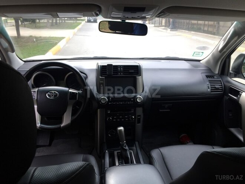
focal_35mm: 29
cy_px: 92
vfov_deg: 48.2
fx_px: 205
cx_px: 122
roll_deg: -0.1
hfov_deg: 61.7
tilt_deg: -22.7
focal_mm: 4.15
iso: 32
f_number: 2.2
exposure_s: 1/102
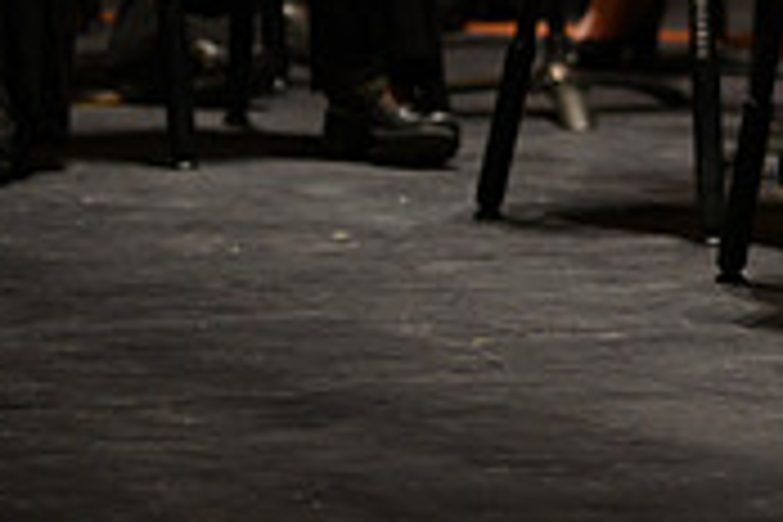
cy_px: -268
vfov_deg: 2.1
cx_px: 842
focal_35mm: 668
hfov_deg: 3.1
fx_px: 14528
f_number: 2.8
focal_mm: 200
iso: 1600
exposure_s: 1/250
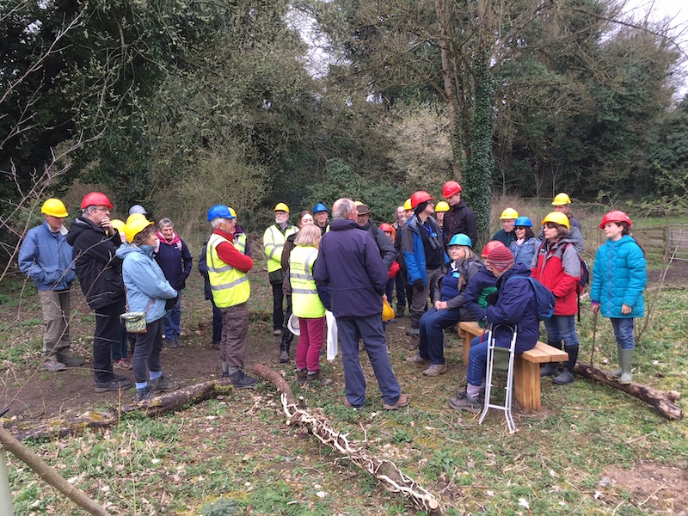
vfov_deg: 48.2
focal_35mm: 29
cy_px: 258
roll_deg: +1.4
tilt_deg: -6.4
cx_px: 344
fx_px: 576
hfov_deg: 61.7
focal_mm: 4.15
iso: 32
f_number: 2.2
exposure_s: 1/119
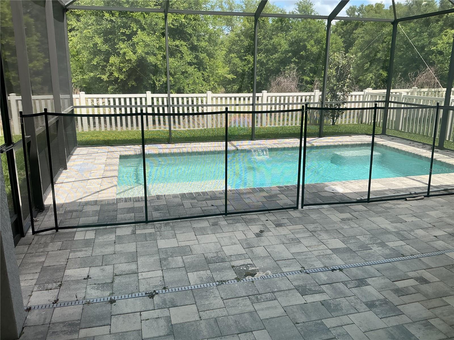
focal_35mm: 29
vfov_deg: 48.2
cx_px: 227
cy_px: 170
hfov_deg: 61.7
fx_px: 380
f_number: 1.8
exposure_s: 1/397
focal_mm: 3
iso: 25
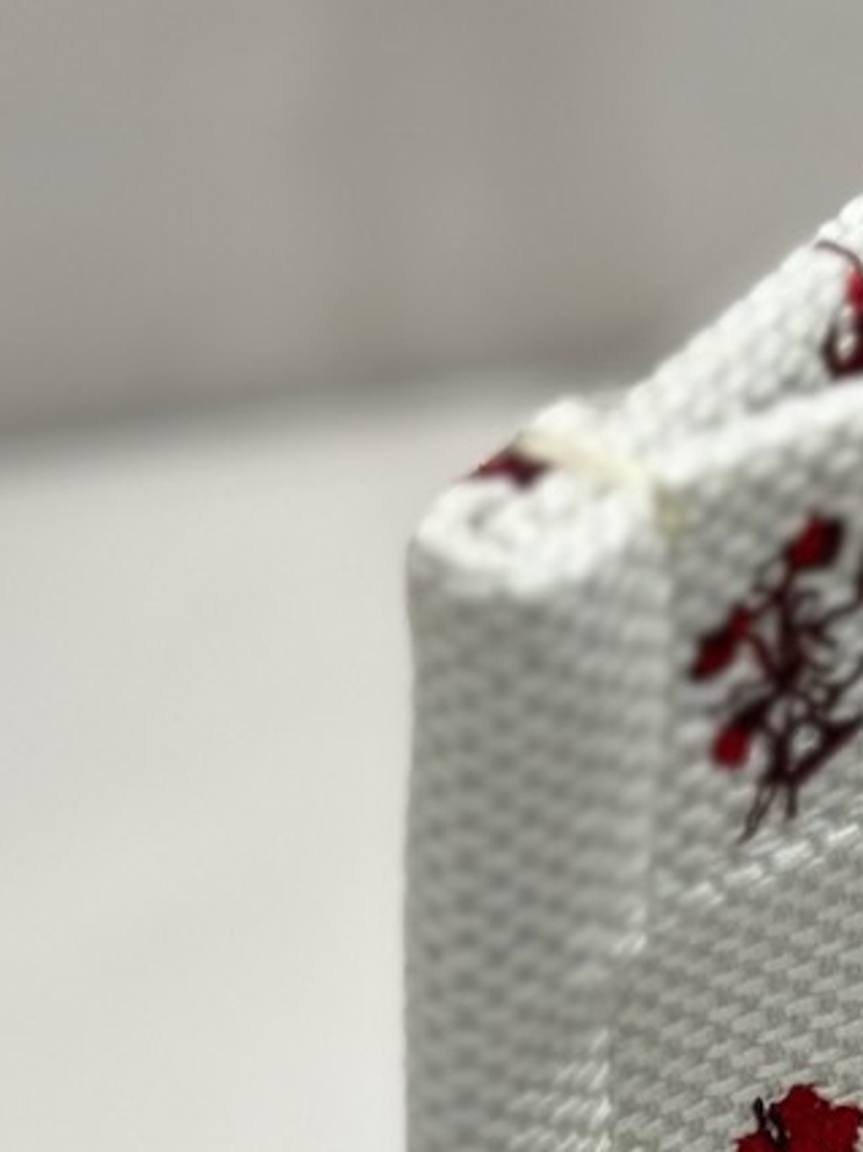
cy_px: 1787
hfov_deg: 6.3
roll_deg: -1.3
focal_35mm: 231
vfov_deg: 8.4
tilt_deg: -40.9
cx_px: 1529
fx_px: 7686
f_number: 1.78
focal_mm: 6.86
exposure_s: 1/387
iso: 80
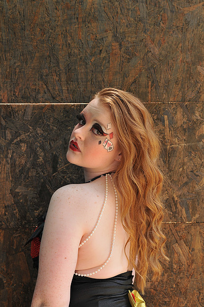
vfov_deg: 38.9
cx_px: 102
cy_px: 154
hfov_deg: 26.4
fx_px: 435
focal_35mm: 51
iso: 250
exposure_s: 1/160
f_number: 4.5
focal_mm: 34
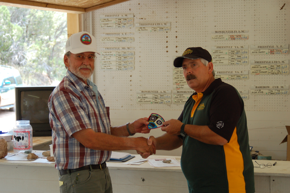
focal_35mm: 90
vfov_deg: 15.2
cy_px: 96
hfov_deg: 22.6
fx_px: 724
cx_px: 145
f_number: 4.8
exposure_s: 1/125
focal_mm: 60
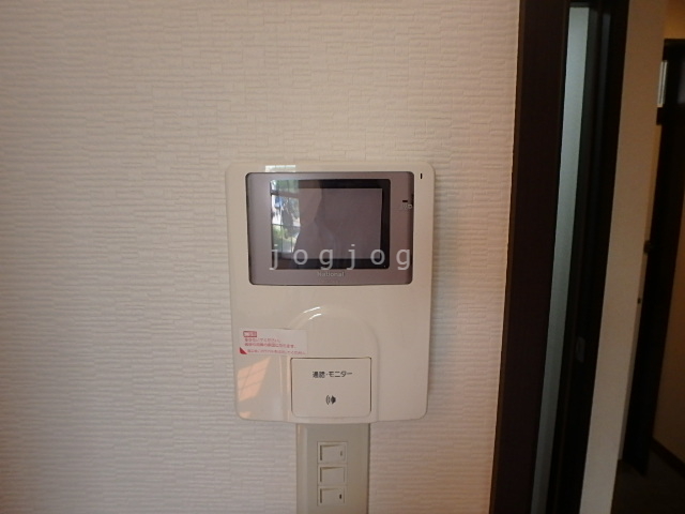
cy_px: 257
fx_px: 416
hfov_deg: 79.0
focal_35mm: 21
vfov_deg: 63.4
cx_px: 342
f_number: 3.5
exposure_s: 1/30
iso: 320
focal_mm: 3.7
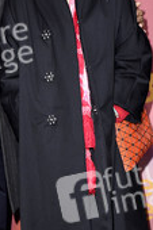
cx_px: 3
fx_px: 608
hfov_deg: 14.1
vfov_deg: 21.4
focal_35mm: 95
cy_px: 123
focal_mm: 27
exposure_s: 1/160
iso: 320
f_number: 6.3
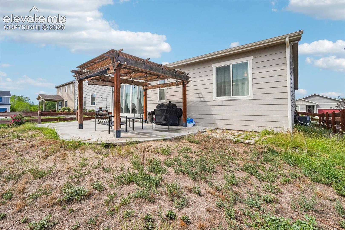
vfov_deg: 77.3
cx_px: 172
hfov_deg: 100.4
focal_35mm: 15
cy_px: 115
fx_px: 144
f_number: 8
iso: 800
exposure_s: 1/1250
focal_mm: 10
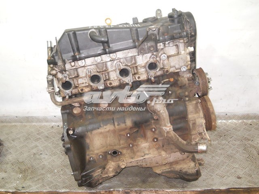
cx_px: 130
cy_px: 97
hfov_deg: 45.8
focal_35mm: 41
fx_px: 307
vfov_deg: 35.1
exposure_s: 1/30
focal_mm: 6.72
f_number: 3.1
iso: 200
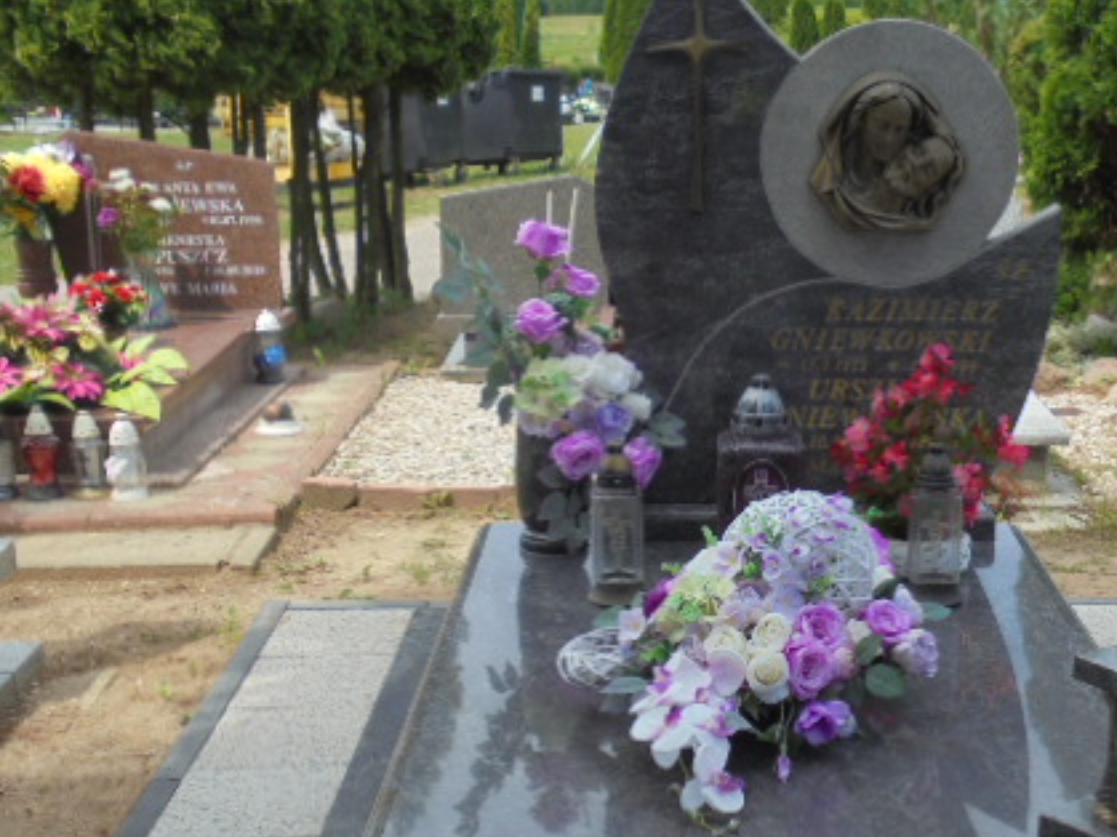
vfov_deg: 25.0
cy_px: 584
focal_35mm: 58
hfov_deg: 32.9
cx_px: 768
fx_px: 1871
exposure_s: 1/400
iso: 100
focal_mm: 6.9
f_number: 4.2
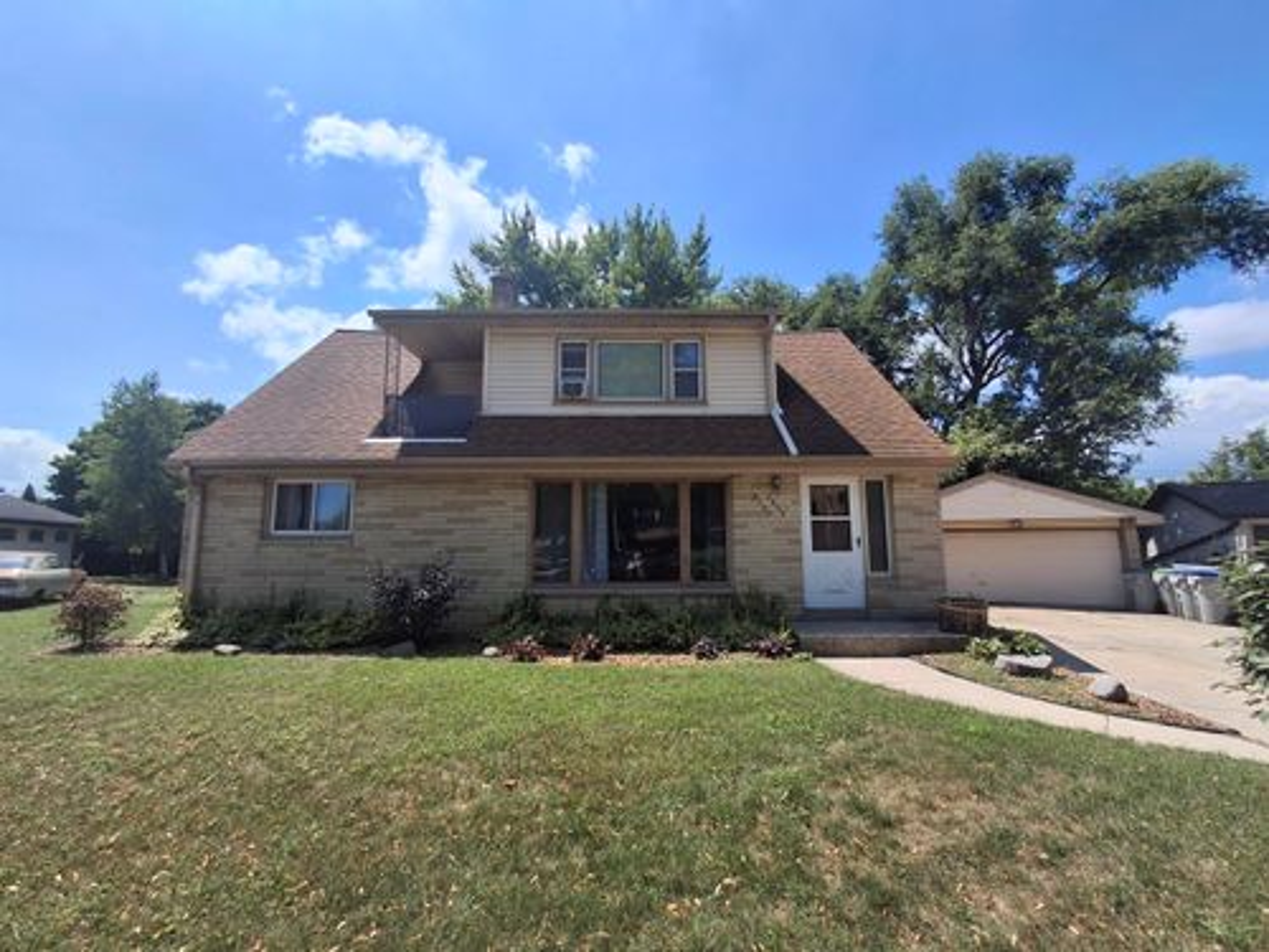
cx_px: 634
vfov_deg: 78.1
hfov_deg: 94.5
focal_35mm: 16
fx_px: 587
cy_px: 476
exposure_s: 1/2208
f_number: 2.2
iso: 40
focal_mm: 1.64
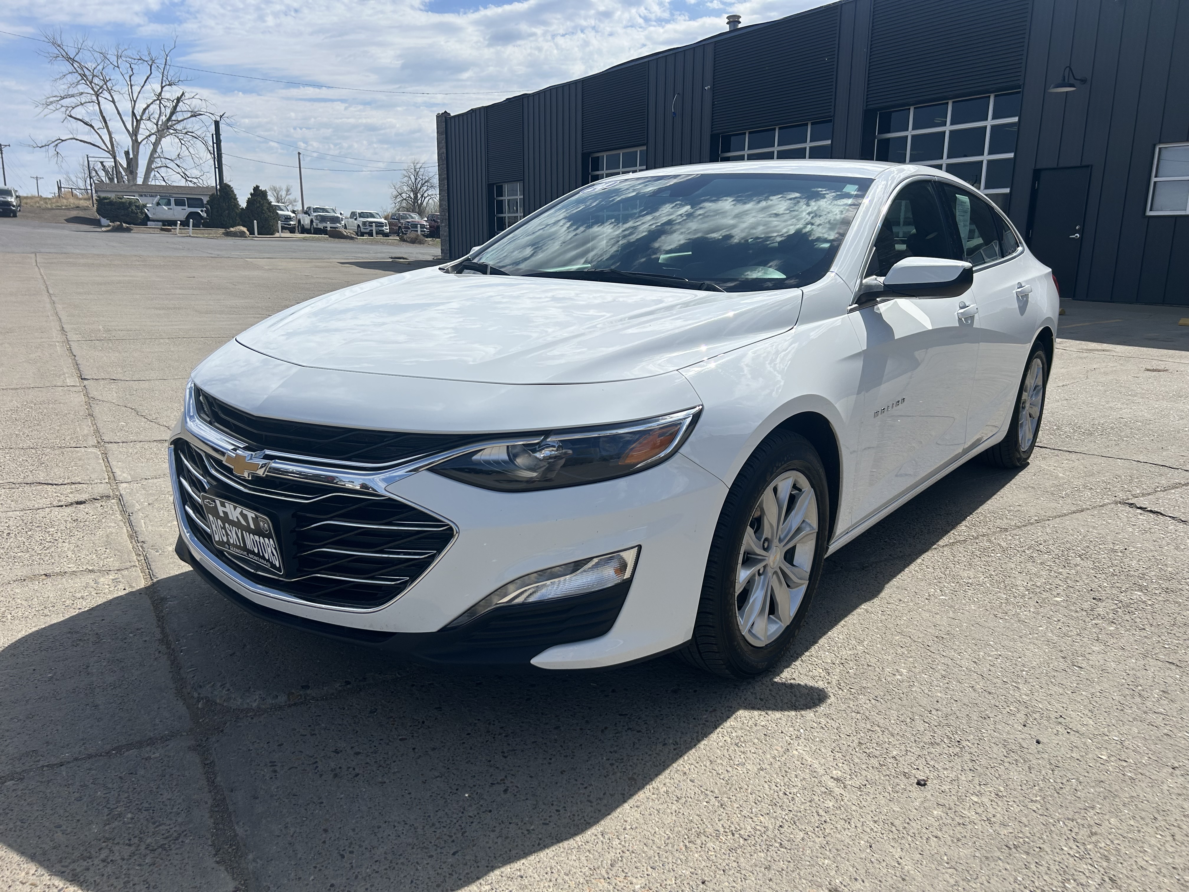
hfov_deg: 67.3
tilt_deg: -13.9
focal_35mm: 26
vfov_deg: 53.1
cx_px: 594
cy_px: 446
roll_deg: -0.9
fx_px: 893
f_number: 1.5
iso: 50
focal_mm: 5.7
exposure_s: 1/7463
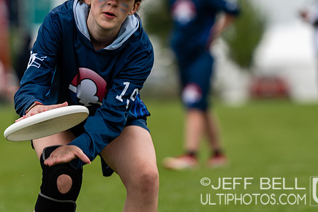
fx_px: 5194
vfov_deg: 2.3
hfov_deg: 3.5
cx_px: 152
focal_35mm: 588
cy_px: 6
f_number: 2.8
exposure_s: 1/1000
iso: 110
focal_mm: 200
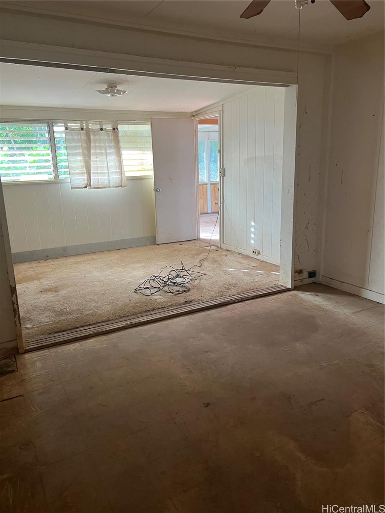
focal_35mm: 26
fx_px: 386
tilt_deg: -11.7
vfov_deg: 67.3
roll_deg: +0.8
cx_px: 192
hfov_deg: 53.1
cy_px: 256
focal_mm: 5.7
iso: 125
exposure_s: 1/60
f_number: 1.5
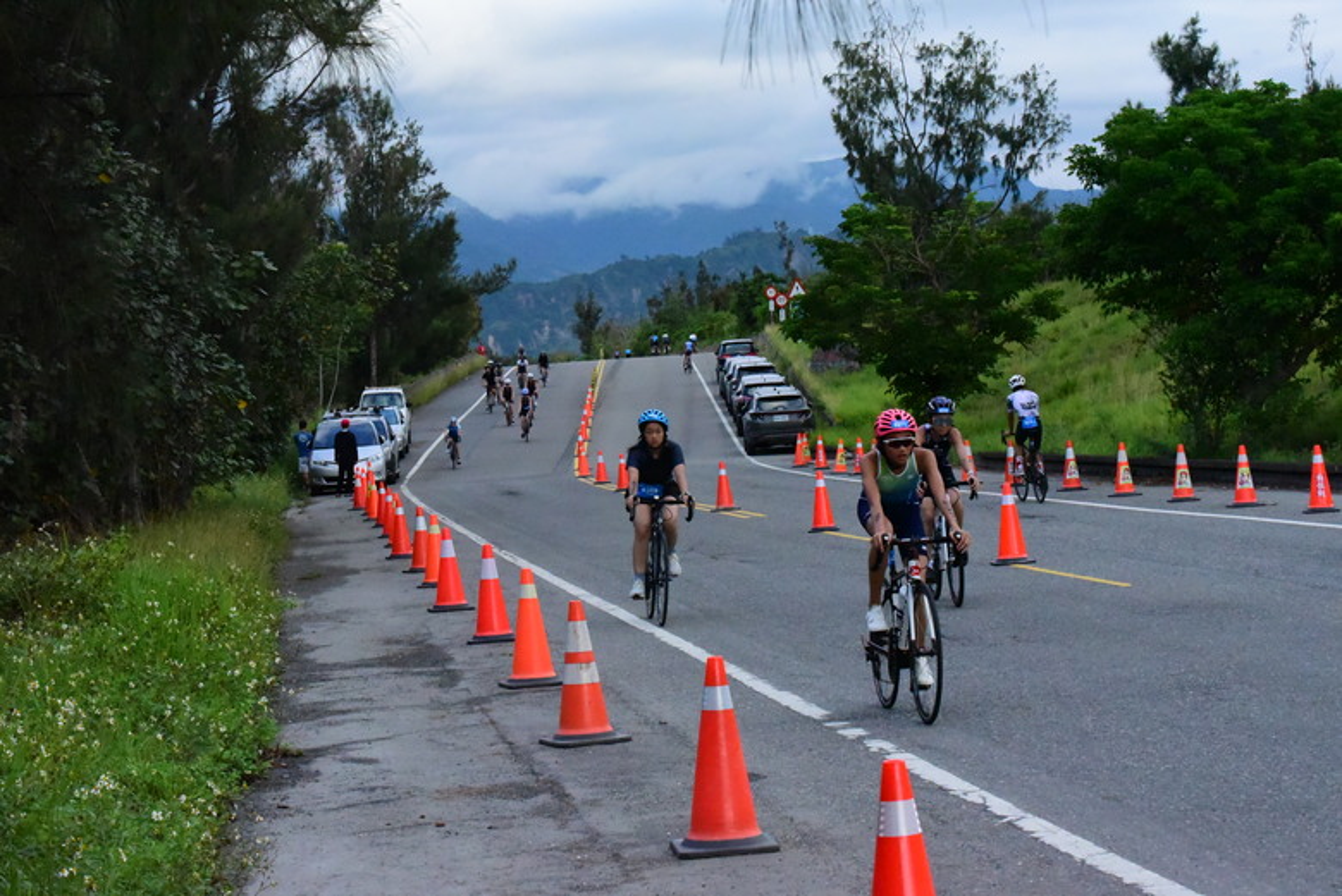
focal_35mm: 92
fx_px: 3431
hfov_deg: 22.1
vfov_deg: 14.9
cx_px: 671
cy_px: 448
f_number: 14
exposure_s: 1/3200
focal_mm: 92
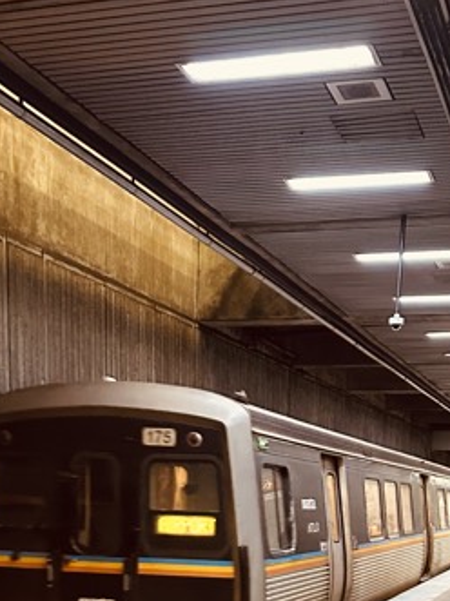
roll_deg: -2.2
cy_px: 635
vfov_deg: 30.3
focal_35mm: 58
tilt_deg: -9.6
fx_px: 1006
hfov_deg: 25.2
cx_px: 267
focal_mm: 6.86
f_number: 1.78
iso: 640
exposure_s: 1/60
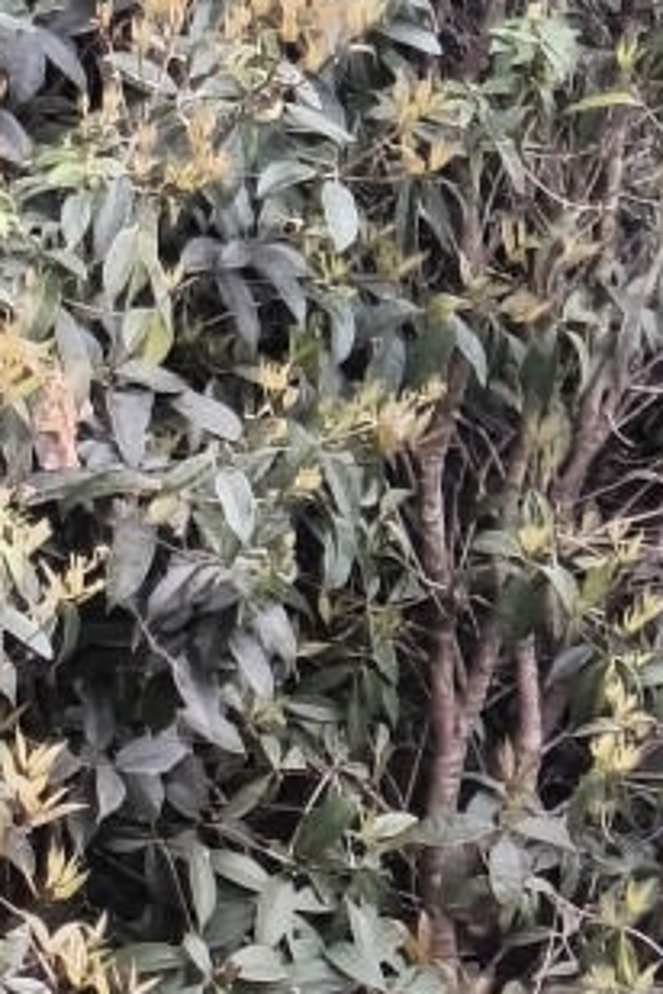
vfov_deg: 9.0
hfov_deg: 6.2
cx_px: 579
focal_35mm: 223
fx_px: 6160
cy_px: 1436
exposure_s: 1/50
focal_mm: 4.94
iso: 320
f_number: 1.5
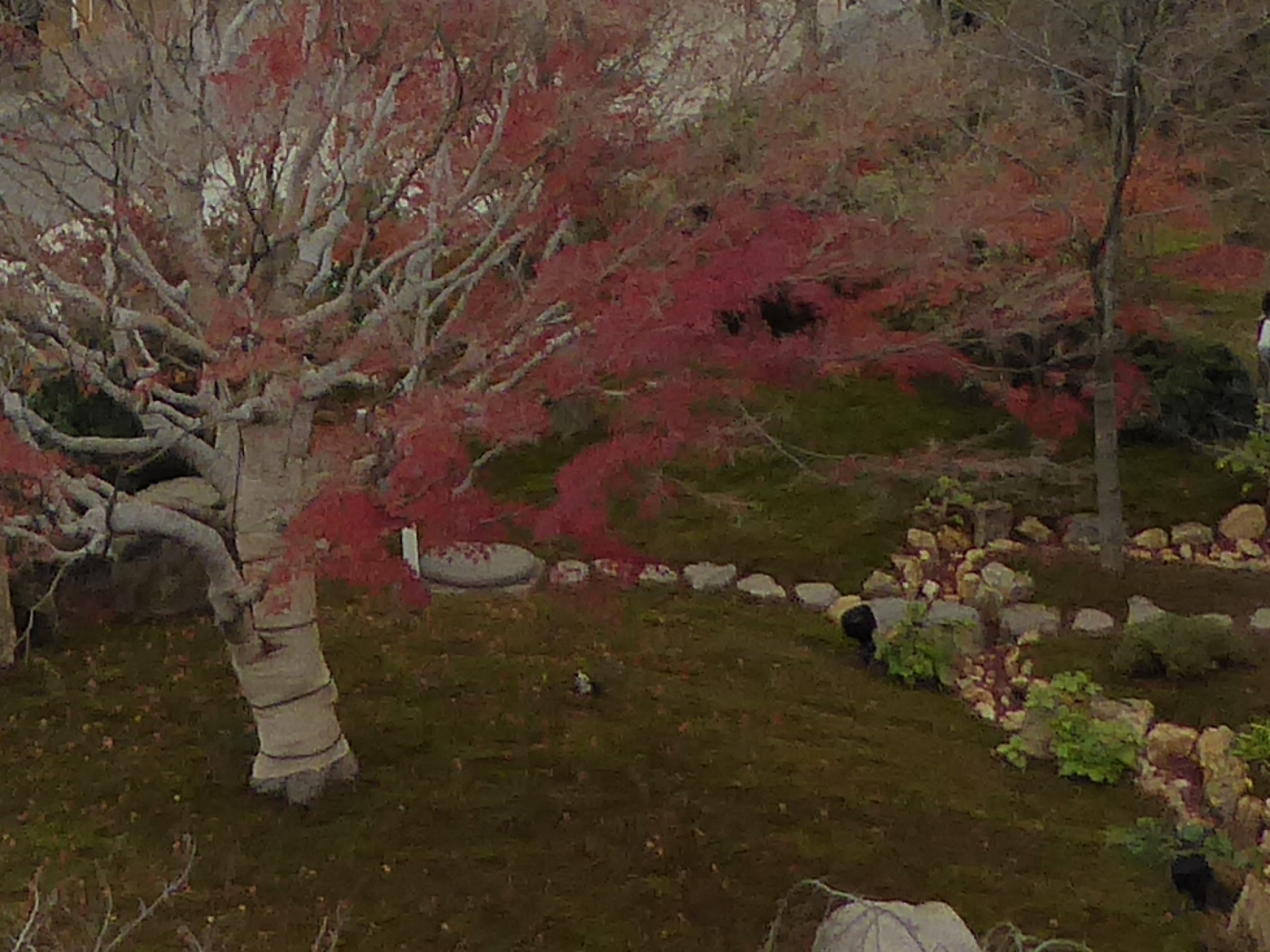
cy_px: -770
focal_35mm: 125
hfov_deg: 15.5
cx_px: -19
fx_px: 4585
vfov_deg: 11.1
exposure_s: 1/160
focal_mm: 4.3
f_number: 3.3
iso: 160
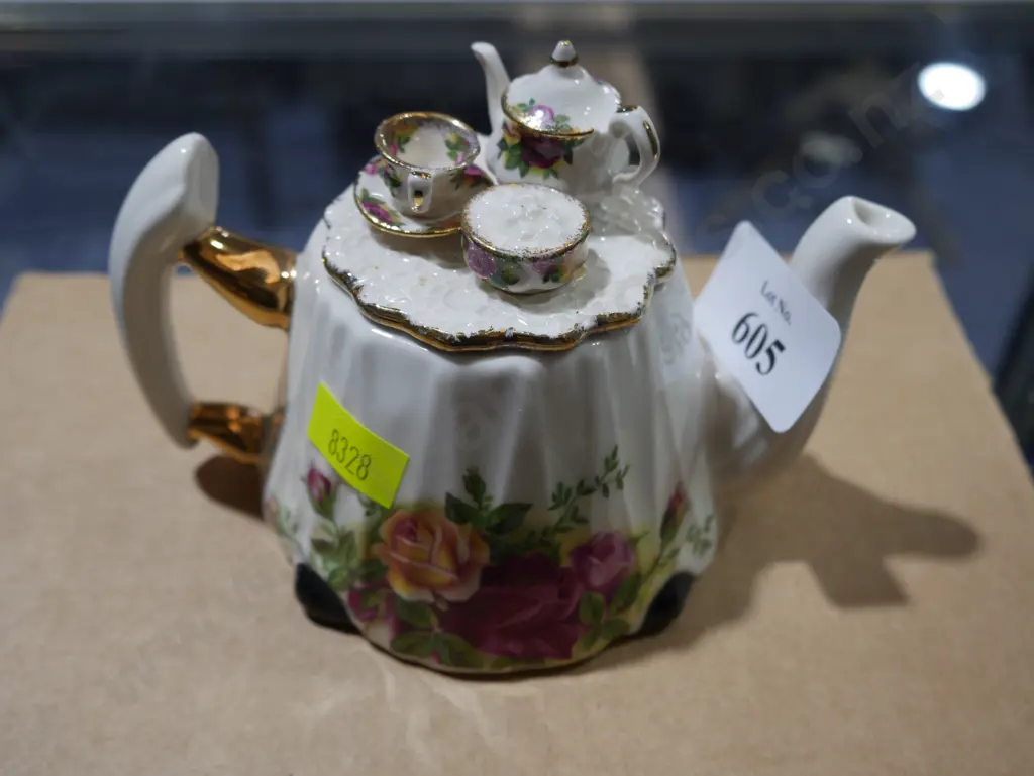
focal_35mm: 40
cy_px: 388
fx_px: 1195
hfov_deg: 46.8
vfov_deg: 36.0
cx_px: 517
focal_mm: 20
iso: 200
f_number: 4.4
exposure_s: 1/60
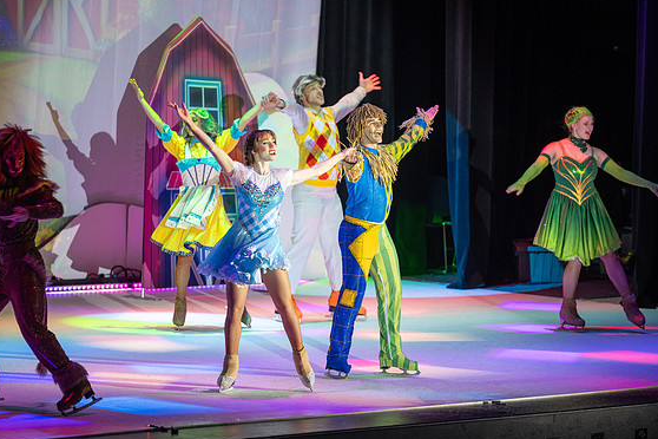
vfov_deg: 6.6
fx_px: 3801
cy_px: 220
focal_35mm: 208
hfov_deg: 9.9
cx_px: 329
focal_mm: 200
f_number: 2.8
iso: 400
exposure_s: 1/200
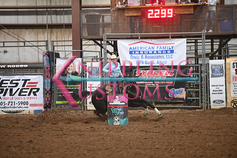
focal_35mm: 200
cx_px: 118
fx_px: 1317
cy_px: 79
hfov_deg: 10.3
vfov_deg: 6.9
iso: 2000
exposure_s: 1/250
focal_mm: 200
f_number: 2.8
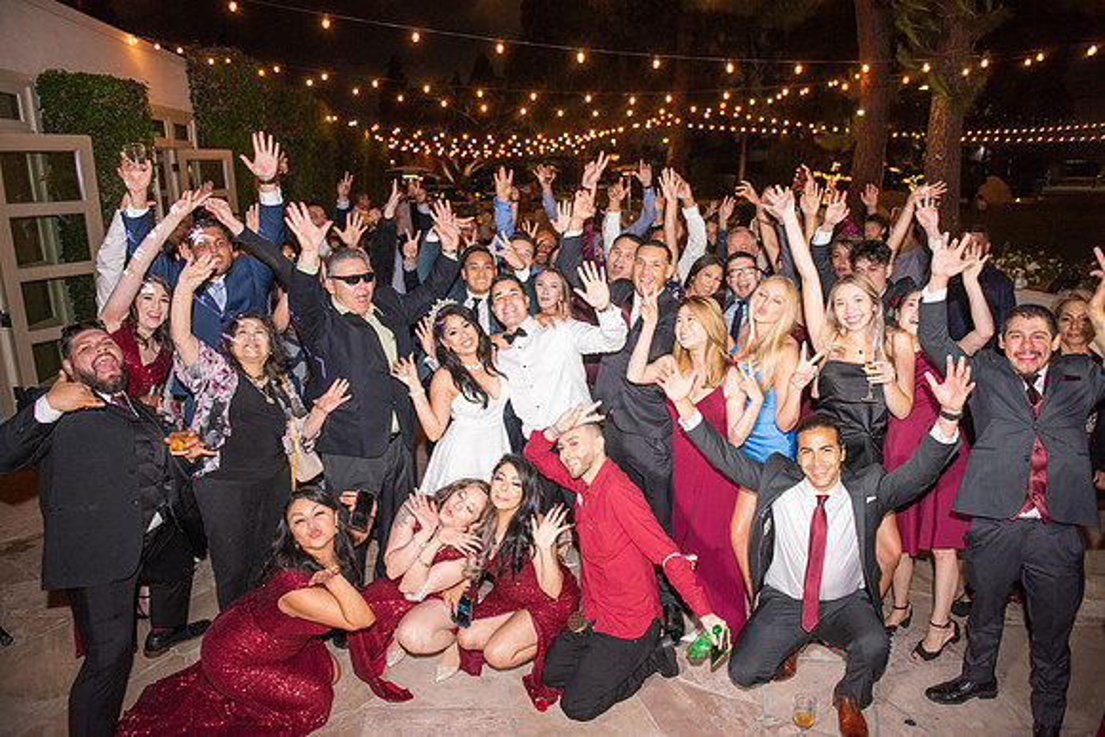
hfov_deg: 73.7
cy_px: 368
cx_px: 552
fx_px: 737
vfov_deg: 53.2
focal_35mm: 24
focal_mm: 24
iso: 1250
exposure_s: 1/125
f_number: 2.8
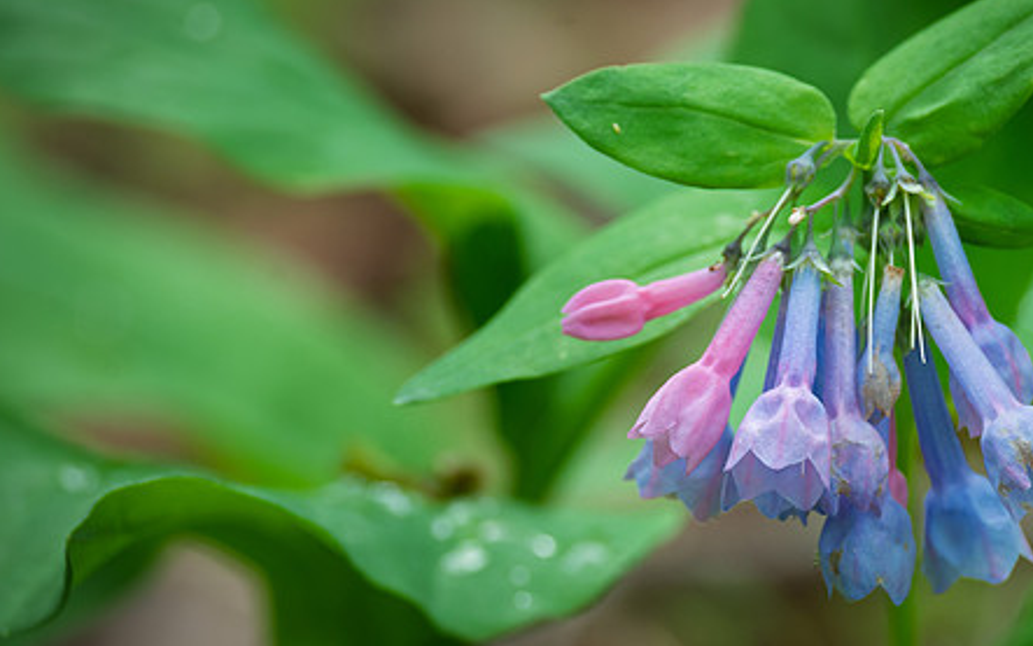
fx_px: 14106
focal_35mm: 501
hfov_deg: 4.2
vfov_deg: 2.6
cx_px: 669
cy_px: 295
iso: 180
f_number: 8
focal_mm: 250
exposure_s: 1/100
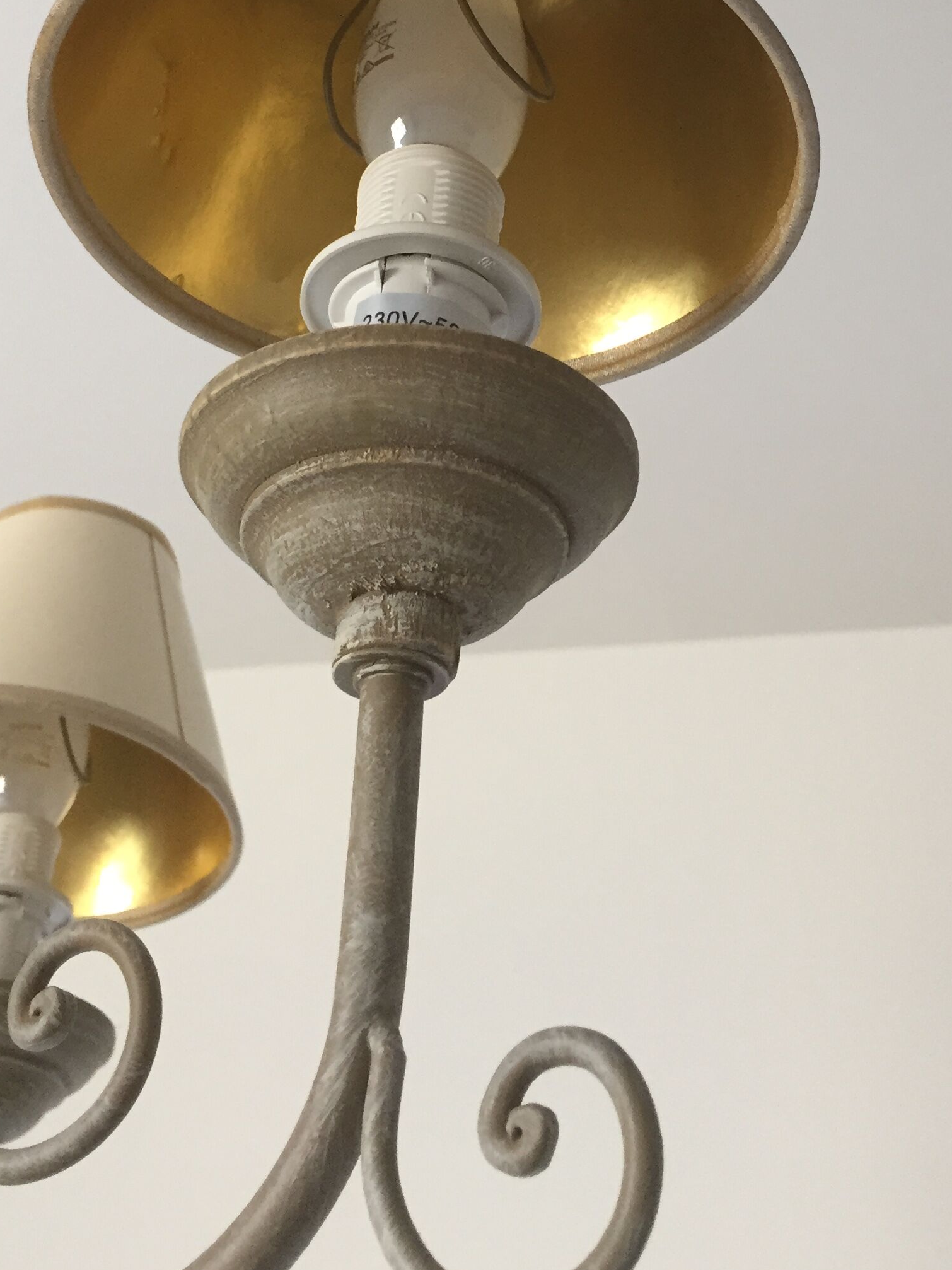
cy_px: 260
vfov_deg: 38.9
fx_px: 1724
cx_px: 552
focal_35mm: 47
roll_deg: -3.8
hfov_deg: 30.8
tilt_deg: +36.1
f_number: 2.2
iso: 160
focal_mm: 4.15
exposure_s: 1/33
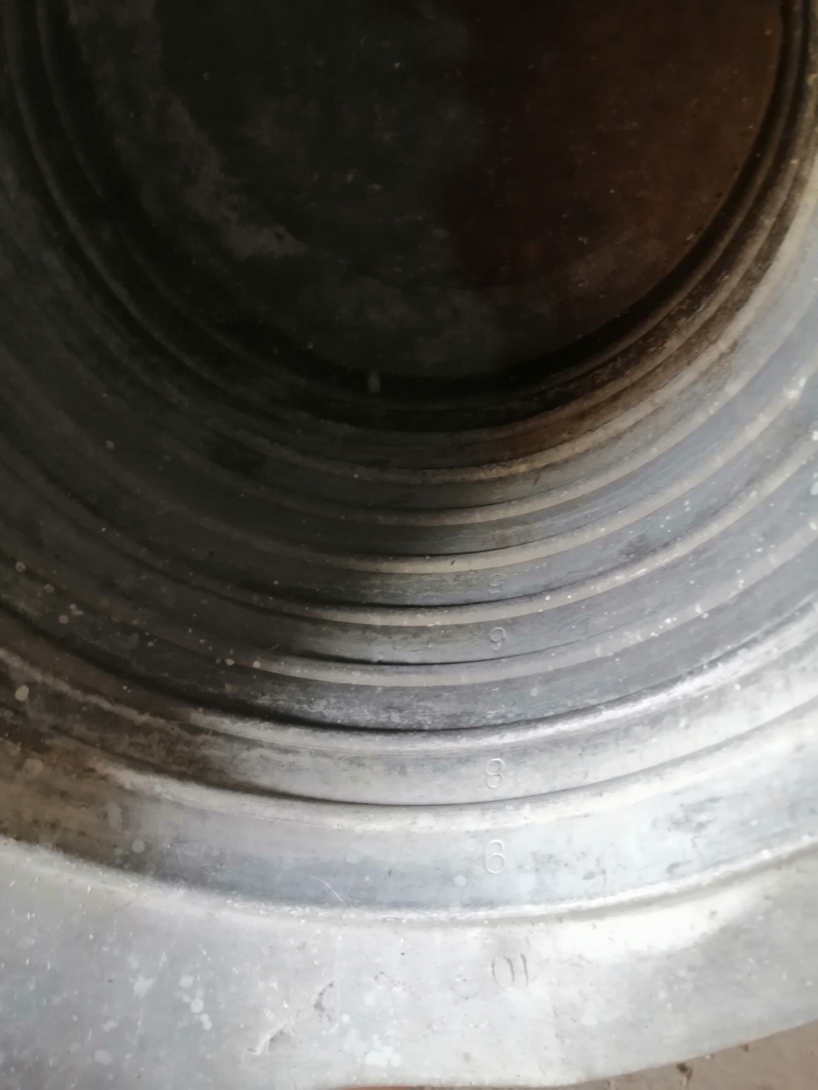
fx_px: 819
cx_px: 409
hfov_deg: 53.1
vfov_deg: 67.3
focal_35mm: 26
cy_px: 545
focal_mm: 3.96
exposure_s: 1/33.3
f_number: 1.8
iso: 250
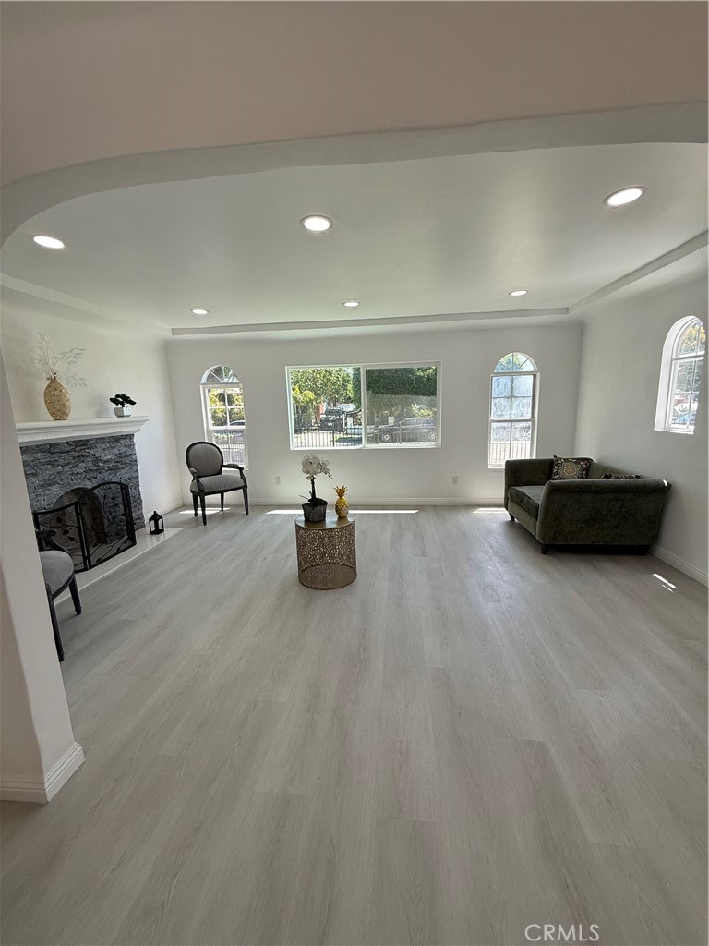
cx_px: 354
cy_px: 473
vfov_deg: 102.1
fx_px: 382
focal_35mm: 14
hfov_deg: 85.7
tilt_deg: -9.2
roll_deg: +0.6
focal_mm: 2.22
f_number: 2.2
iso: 64
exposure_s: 1/252
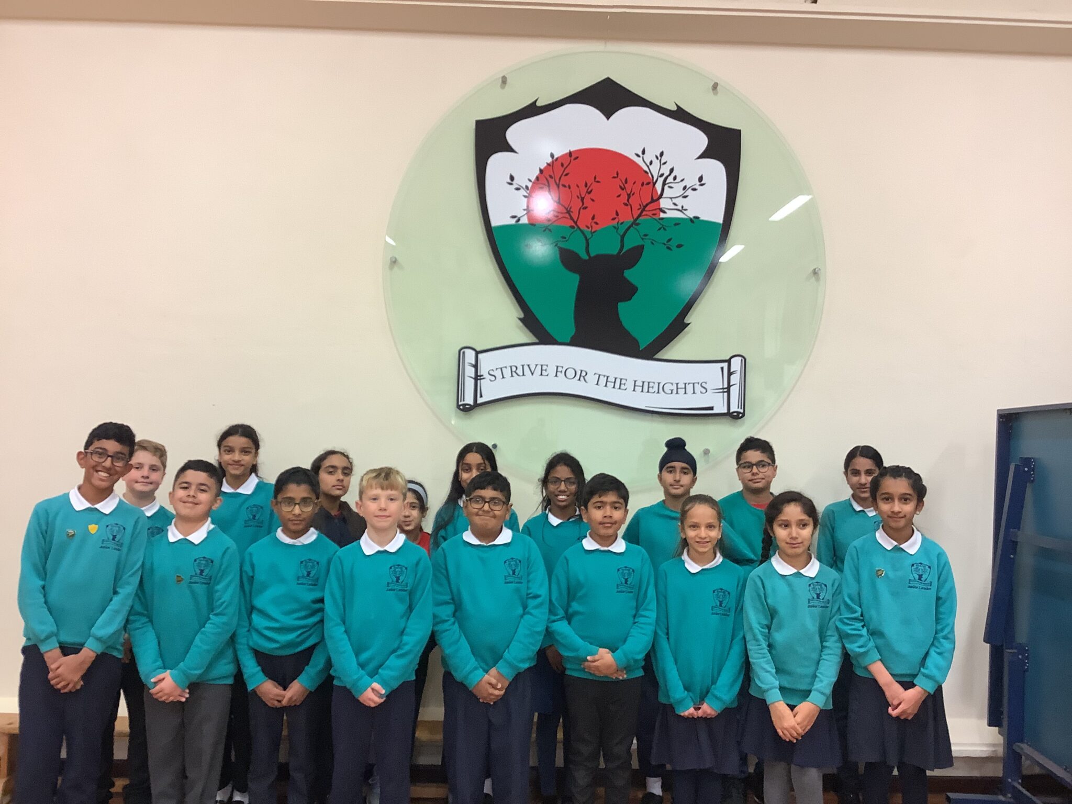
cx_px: 536
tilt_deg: +2.8
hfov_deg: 58.4
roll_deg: -0.1
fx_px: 960
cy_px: 402
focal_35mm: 31
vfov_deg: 45.4
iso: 125
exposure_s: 1/50
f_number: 2.4
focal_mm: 3.3
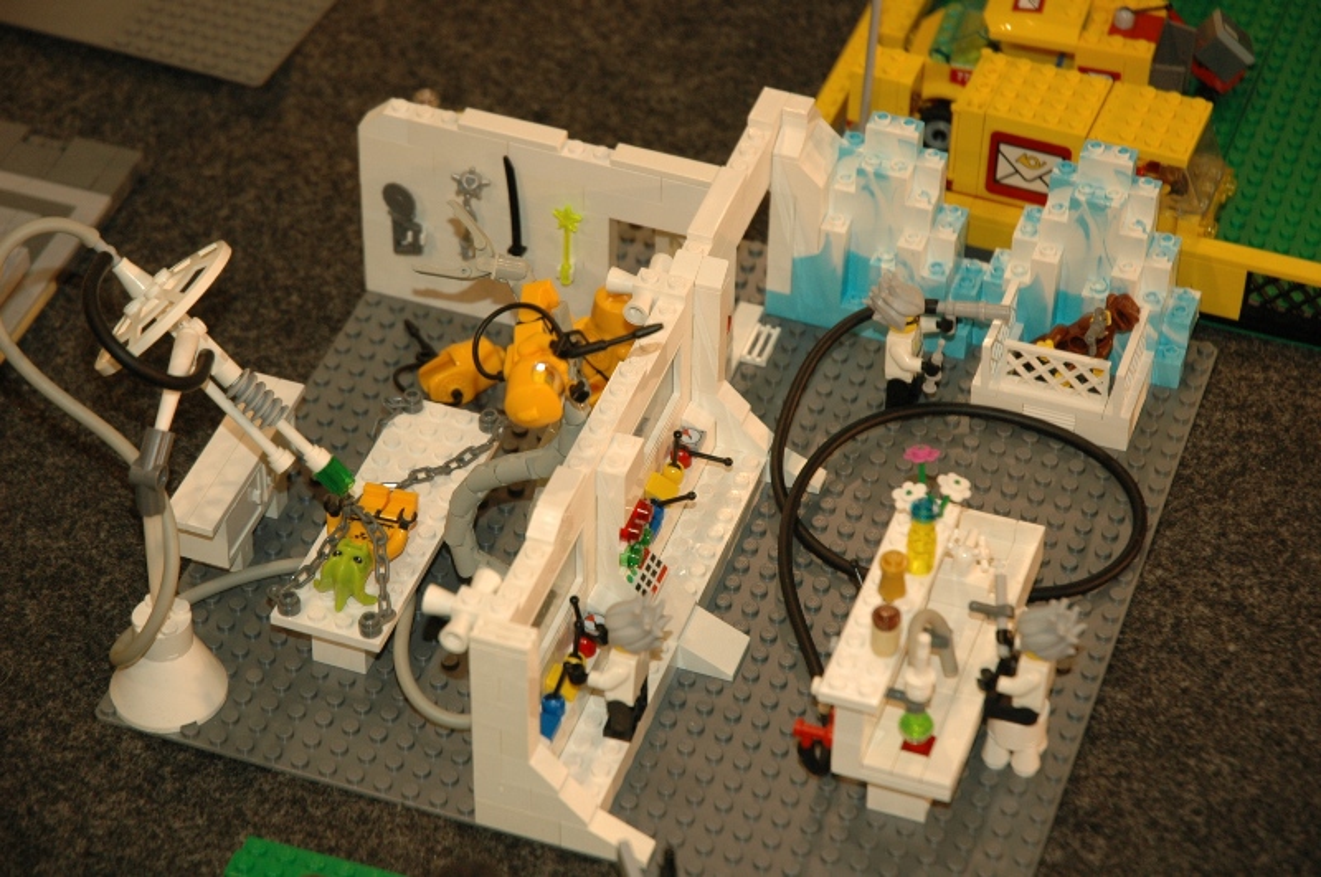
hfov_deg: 19.5
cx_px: 660
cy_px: 438
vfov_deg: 13.0
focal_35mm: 105
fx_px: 3847
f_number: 4.5
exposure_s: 1/60
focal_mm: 70
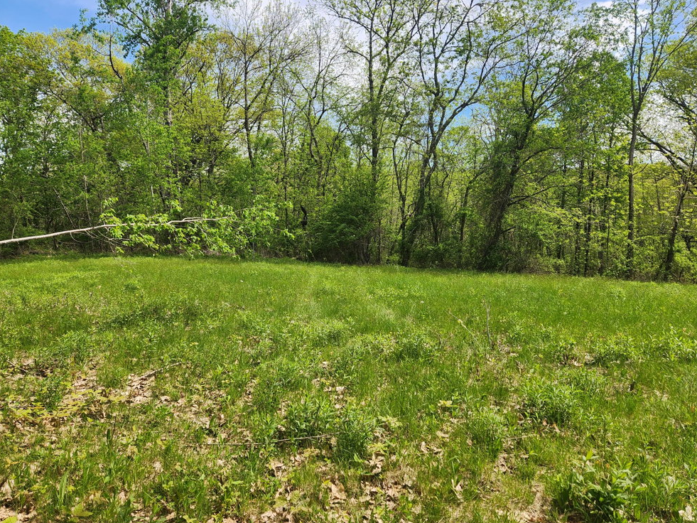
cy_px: 271
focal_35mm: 24
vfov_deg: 56.8
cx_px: 360
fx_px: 483
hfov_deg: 71.6
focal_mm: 5.4
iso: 20
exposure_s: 1/767
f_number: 1.8
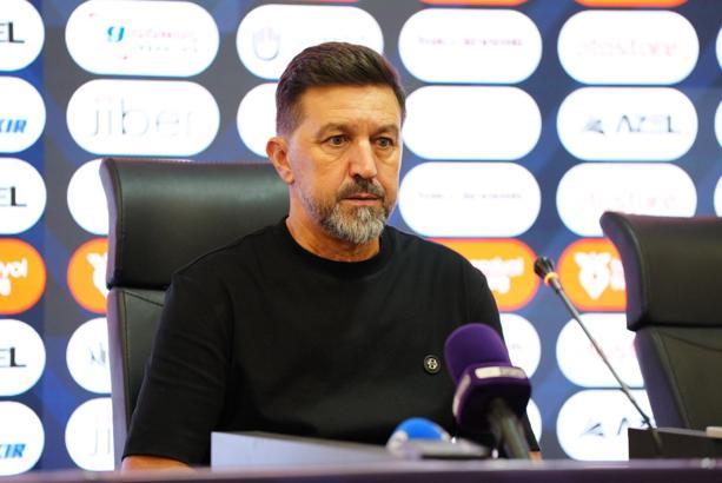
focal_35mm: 200
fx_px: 4015
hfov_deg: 10.3
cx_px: 361
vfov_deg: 6.9
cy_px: 242
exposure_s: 1/125
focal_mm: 200
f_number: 2.8
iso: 1250
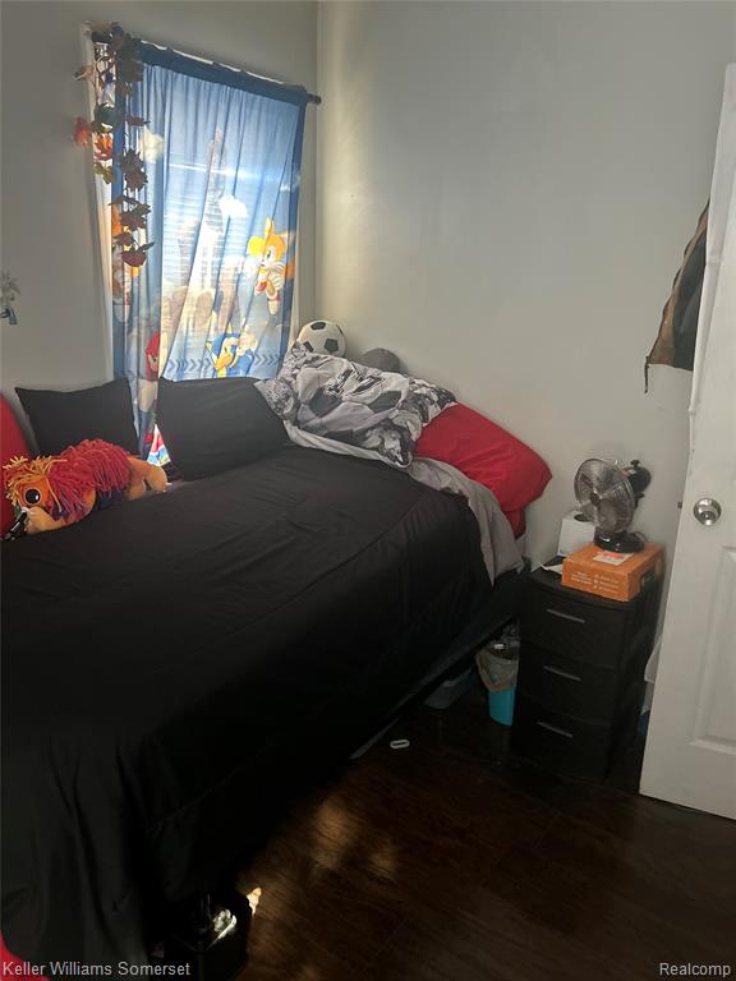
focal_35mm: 26
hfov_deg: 53.1
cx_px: 368
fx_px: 737
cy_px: 490
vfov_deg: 67.3
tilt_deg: -17.3
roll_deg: -1.7
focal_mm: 5.7
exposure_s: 1/60
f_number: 1.5
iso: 500
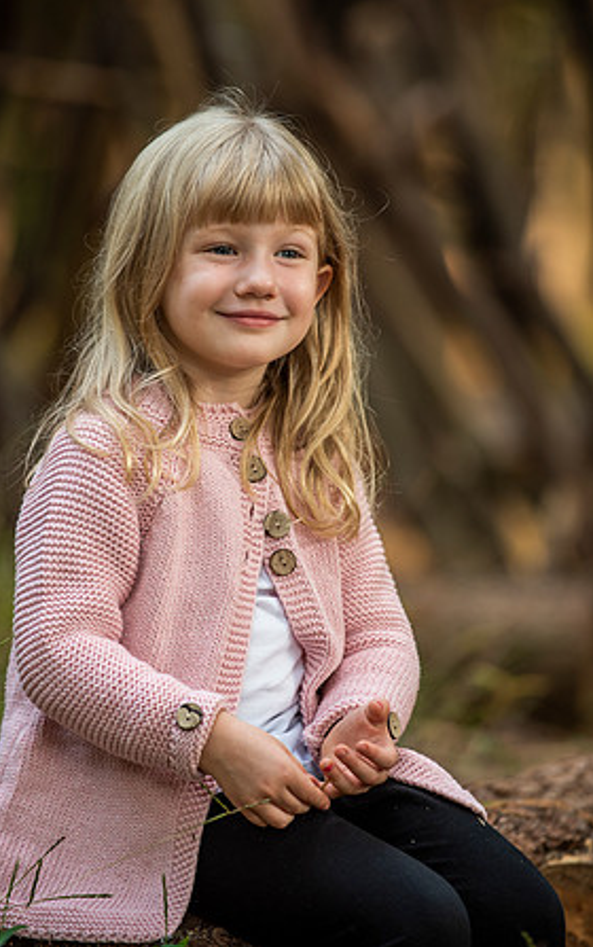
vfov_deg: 10.2
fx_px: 5292
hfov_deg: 6.4
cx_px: 280
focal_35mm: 205
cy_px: 472
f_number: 3.5
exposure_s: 1/100
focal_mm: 200
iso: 250
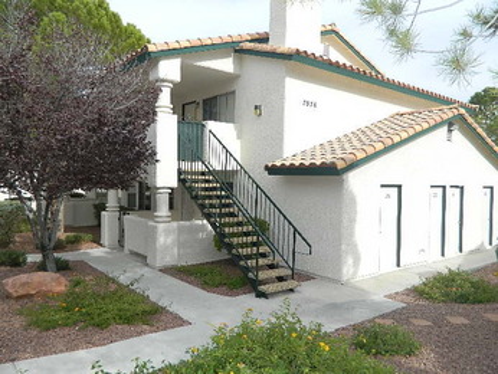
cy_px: 187
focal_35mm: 25
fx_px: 360
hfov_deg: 69.4
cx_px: 249
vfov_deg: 54.9
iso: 110
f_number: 3.1
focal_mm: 4.5
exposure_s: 1/800
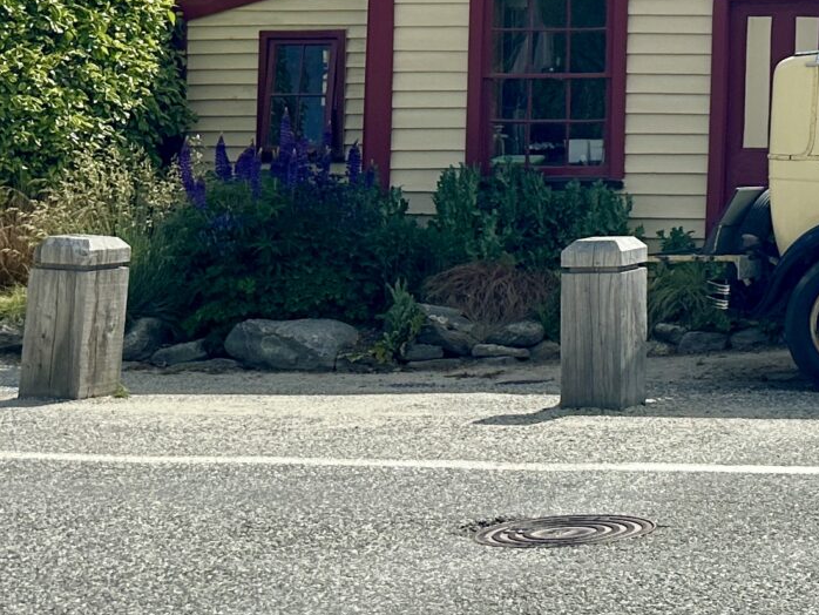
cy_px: -16
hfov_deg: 18.3
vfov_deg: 16.4
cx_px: 1407
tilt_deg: +2.7
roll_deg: -0.1
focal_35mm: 88
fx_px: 2083
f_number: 1.78
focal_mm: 6.86
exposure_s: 1/8197
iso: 80
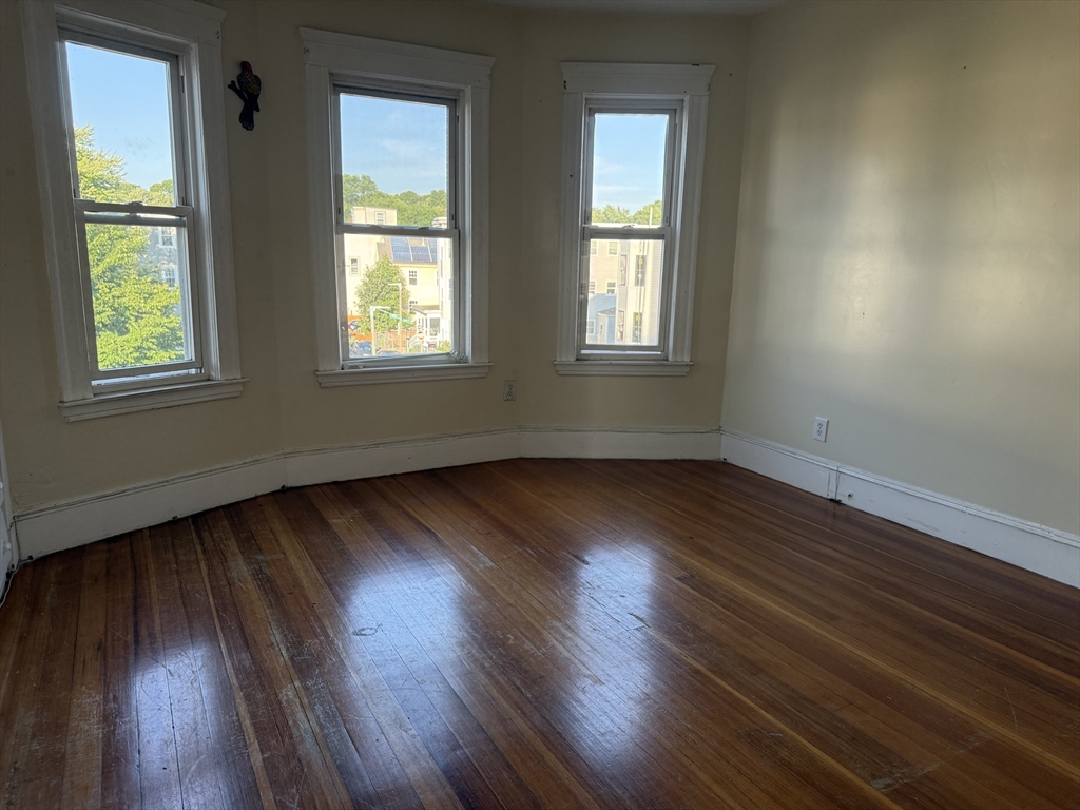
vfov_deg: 56.8
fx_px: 749
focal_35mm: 24
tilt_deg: -10.2
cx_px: 540
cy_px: 405
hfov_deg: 71.6
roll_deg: -0.8
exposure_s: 1/228
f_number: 1.78
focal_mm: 6.76
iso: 160
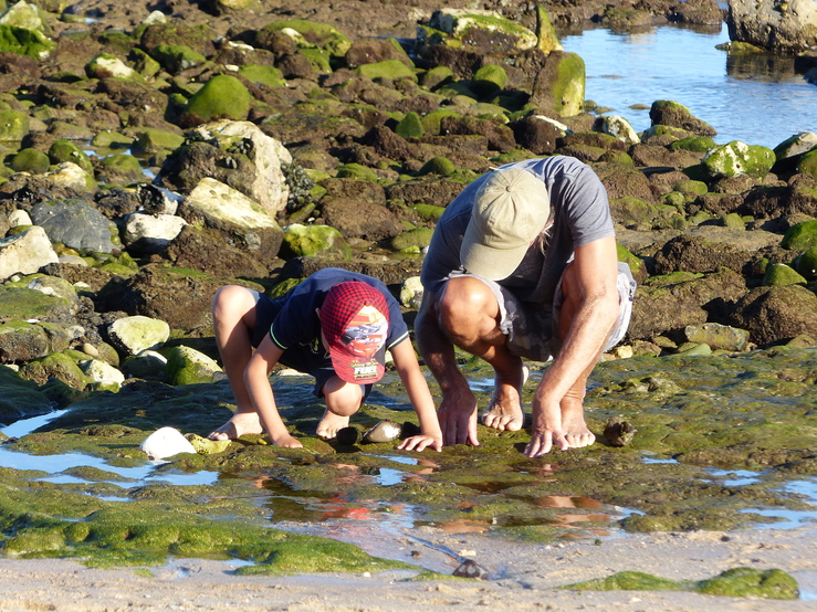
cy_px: 304
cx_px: 378
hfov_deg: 5.8
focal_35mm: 342
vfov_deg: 4.3
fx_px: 8071
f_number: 4
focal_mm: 56.9
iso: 100
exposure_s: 1/320
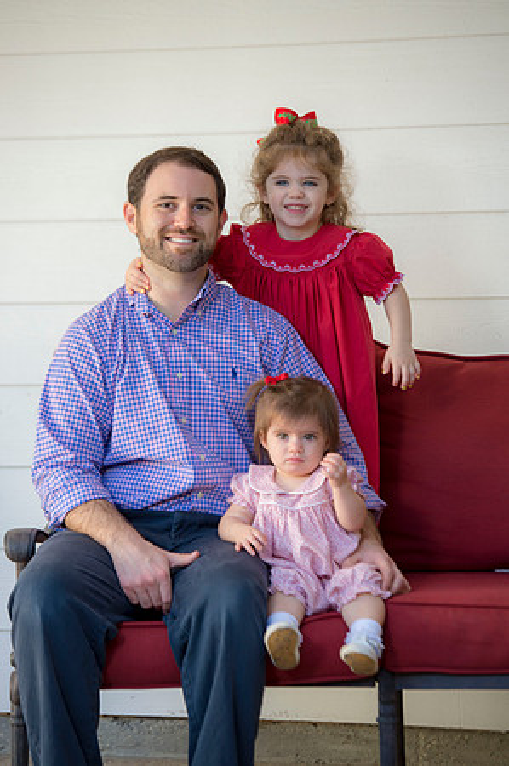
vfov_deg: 14.7
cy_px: 383
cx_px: 254
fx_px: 2976
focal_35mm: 140
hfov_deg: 9.8
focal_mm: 140
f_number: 4
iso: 320
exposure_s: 1/200
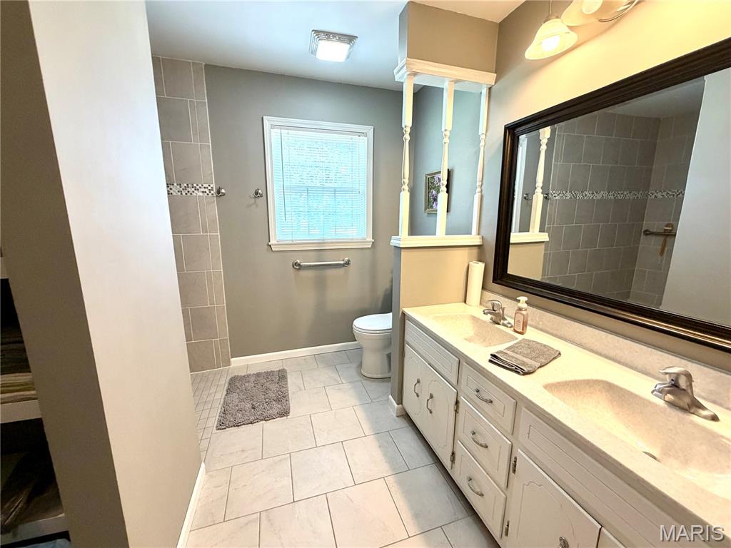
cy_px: 274
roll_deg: -0.2
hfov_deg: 102.1
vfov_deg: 85.7
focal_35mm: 14
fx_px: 296
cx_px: 366
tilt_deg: -11.2
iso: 320
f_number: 2.2
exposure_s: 1/120
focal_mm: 2.22
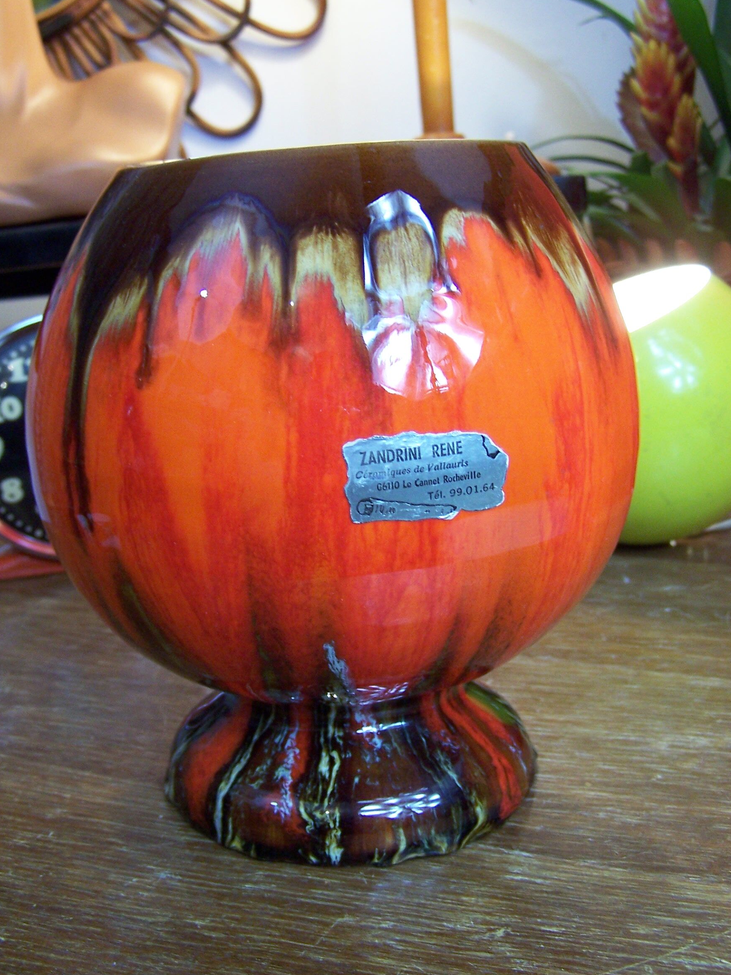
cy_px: 510
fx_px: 1183
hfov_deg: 34.3
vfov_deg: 44.8
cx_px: 360
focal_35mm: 42
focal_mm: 6.3
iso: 140
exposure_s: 1/30
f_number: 2.8
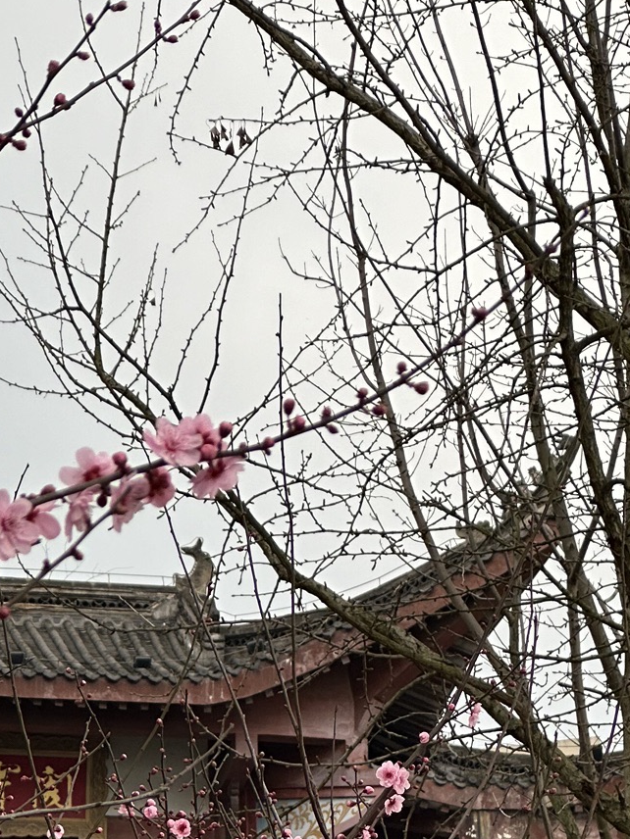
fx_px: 4368
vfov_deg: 10.9
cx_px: 350
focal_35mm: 180
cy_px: 888
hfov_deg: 8.2
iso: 32
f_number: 2.8
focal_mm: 9
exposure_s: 1/99
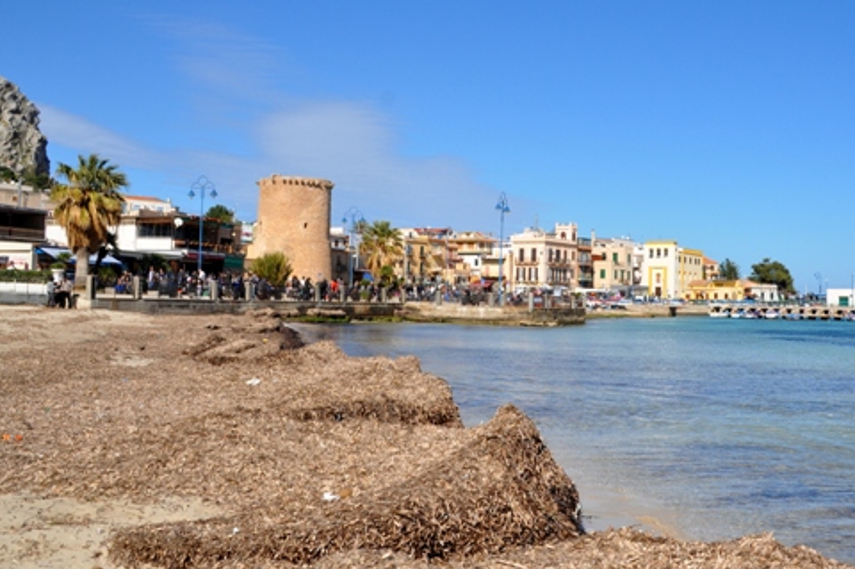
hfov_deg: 44.1
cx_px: 542
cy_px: 243
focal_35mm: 44
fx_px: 1044
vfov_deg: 30.4
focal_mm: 22
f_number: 10
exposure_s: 1/400
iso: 200
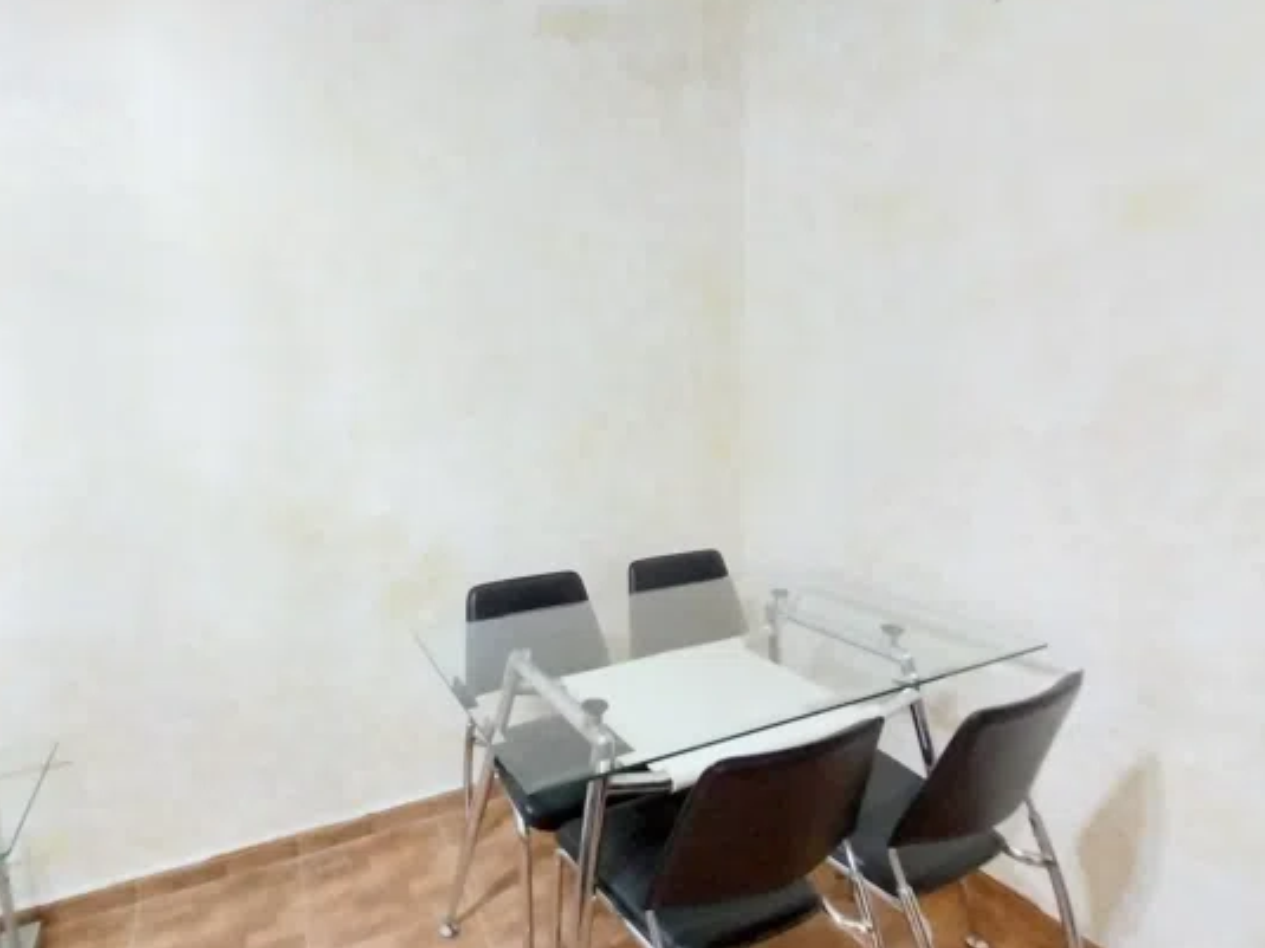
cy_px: 493
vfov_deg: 74.7
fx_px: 621
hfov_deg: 90.6
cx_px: 556
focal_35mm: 17
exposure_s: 1/14
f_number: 2.2
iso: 400
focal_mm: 1.3
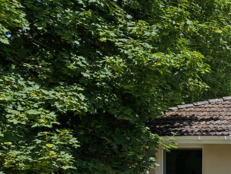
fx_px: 454
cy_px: 164
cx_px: 503
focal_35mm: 68
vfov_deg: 21.0
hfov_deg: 17.0
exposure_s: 1/250
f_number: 9
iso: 125
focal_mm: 16
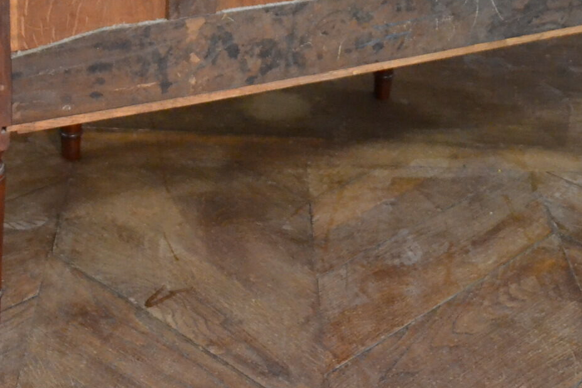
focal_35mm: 82
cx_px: 347
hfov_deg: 24.7
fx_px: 1326
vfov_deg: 16.1
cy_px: -59
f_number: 3.8
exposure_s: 1/40
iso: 3200
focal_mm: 22
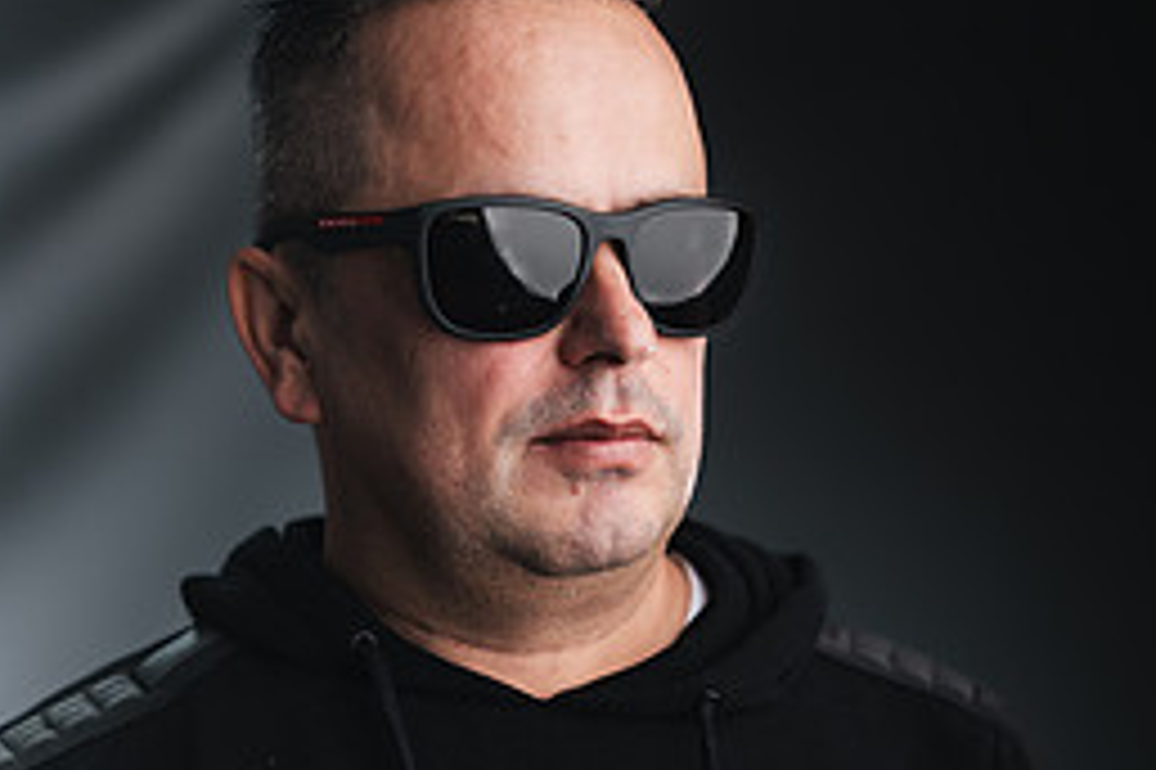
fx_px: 3369
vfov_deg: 12.9
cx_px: 553
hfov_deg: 19.5
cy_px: 644
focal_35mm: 105
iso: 64
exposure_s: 1/400
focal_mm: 60
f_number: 2
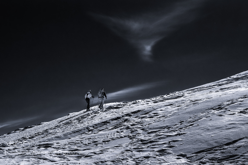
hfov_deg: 31.4
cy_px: 82
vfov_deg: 21.2
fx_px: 441
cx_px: 124
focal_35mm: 64
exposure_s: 1/8000
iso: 200
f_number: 5
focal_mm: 64
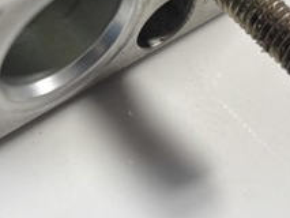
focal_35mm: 78
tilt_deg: -46.2
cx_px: 76
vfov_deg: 18.0
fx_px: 654
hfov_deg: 24.8
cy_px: -42
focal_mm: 5.96
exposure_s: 1/105
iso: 125
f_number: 1.6
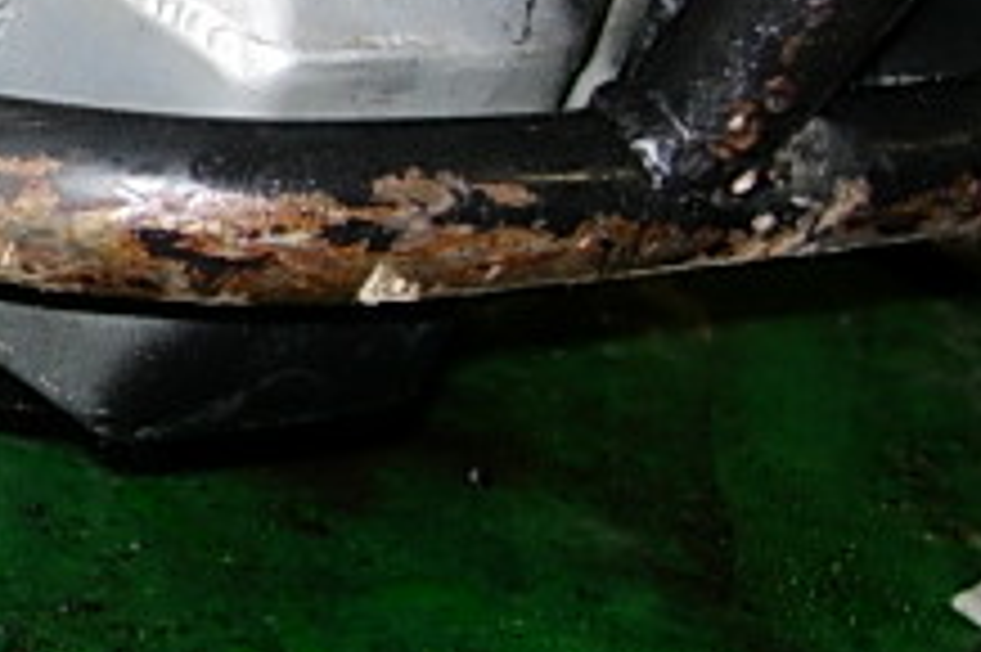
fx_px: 3159
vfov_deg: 11.7
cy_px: 36
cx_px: -81
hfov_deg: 17.1
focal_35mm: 116
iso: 79
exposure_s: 1/64
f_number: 2.8
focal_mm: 7.8
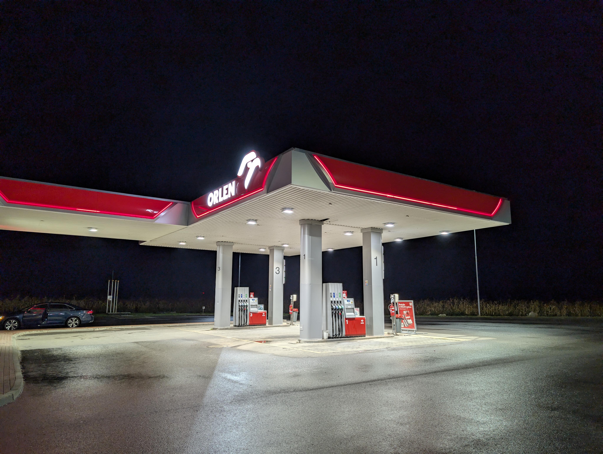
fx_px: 419
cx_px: 302
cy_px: 227
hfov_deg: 71.5
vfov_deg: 56.9
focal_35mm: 24
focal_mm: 6.9
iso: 77
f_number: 1.68
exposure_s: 1/33.3
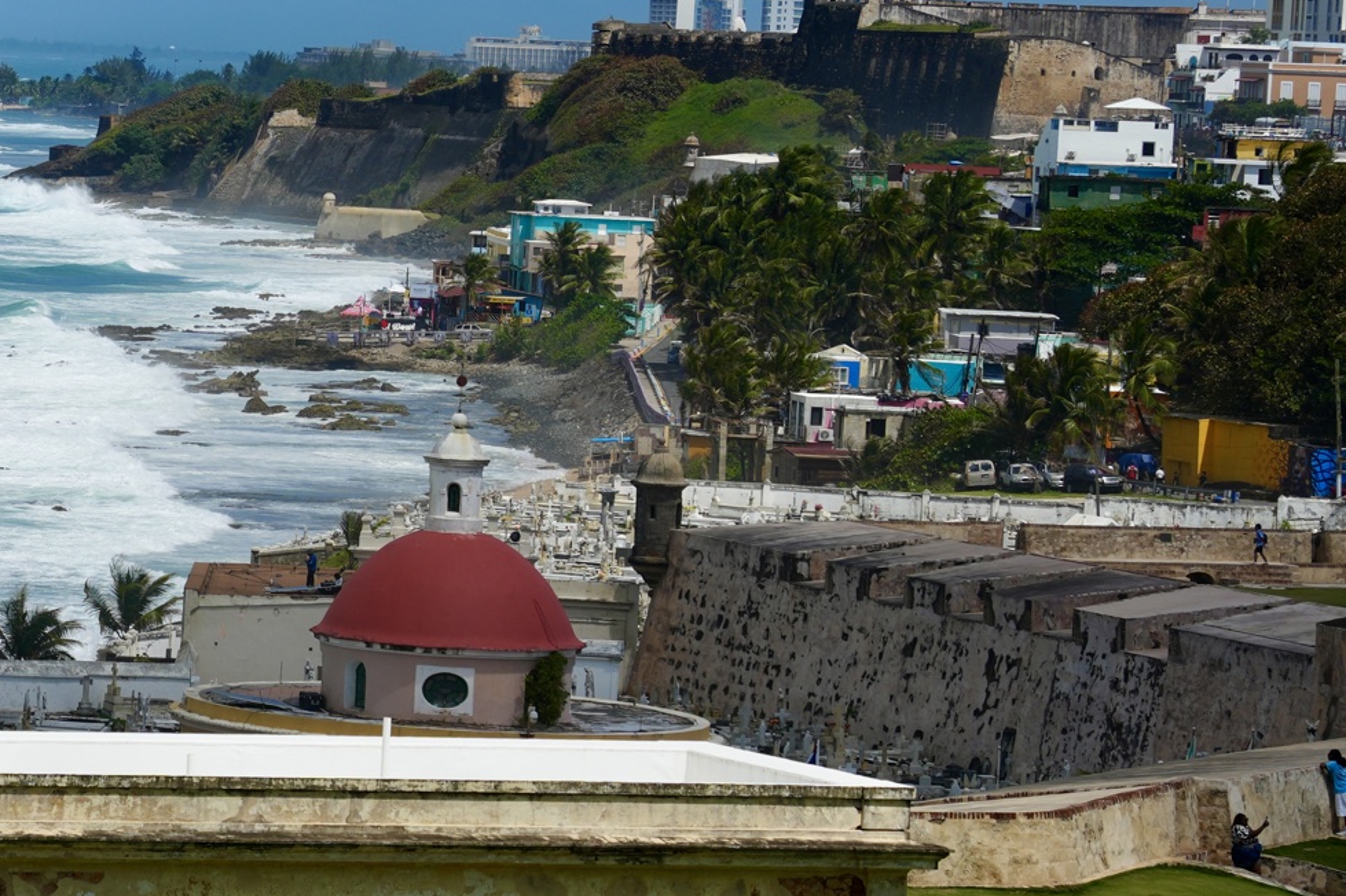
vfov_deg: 6.7
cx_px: -118
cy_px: 372
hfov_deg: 9.9
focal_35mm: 206
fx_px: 7699
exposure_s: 1/2000
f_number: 5
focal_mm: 84
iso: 100
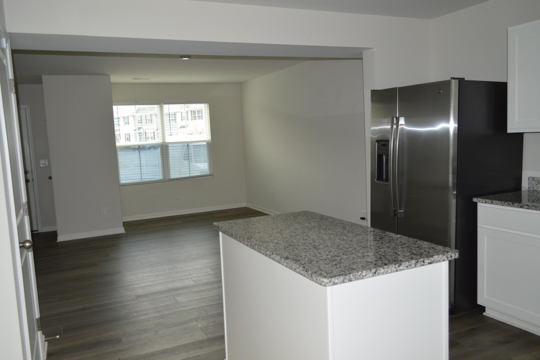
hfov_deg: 65.5
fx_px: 420
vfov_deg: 46.4
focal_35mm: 28
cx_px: 260
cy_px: 177
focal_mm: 18
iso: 400
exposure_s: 1/60
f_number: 4
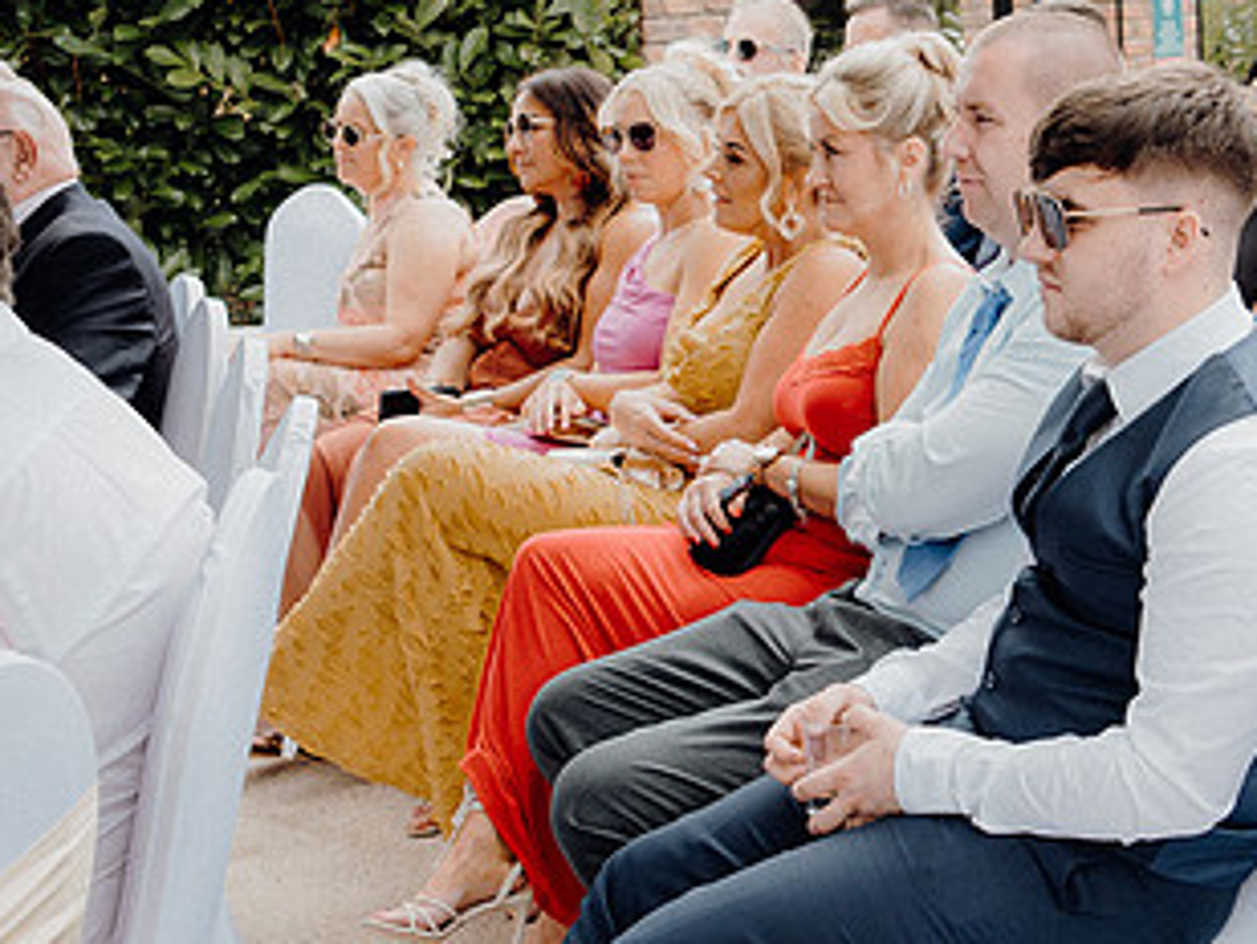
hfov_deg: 29.0
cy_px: 564
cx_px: 1045
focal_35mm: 65
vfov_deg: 22.6
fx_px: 2361
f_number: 3.5
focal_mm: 24
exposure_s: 1/400
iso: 125
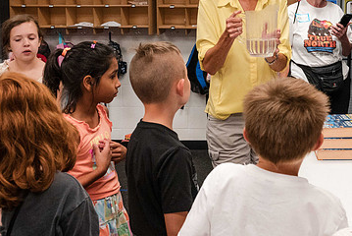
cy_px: 35
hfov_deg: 31.7
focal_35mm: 62
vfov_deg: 21.6
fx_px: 607
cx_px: 266
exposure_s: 1/250
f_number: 8
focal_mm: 35
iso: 6400
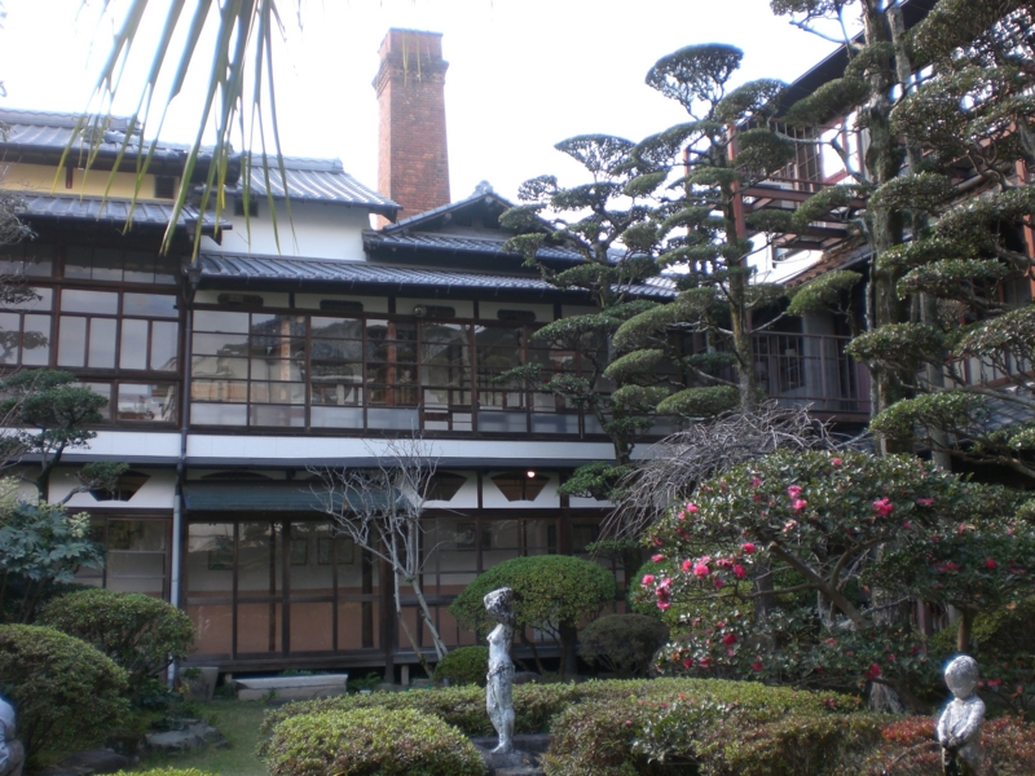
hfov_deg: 49.0
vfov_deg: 37.7
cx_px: 518
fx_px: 1136
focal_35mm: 38
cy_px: 388
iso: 50
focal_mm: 6.3
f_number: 3.1
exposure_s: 1/125
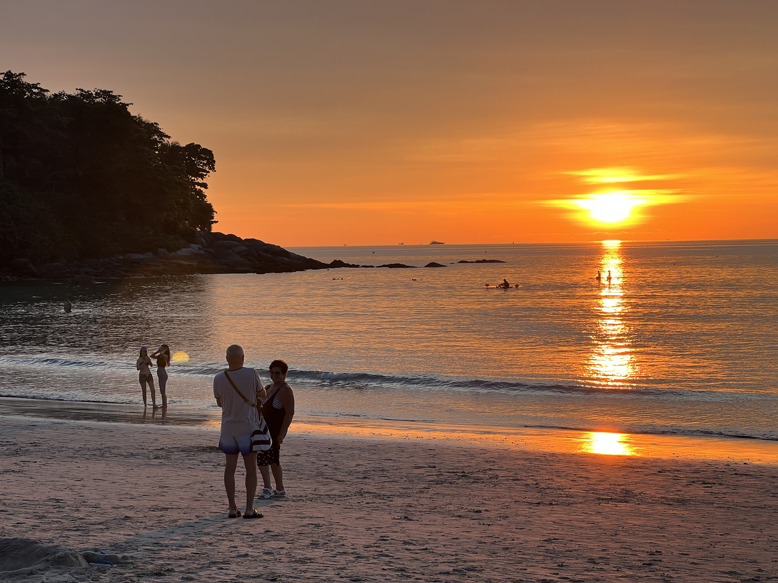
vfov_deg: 19.1
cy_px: 292
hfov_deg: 25.3
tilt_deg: -0.7
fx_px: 1731
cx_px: 389
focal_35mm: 77
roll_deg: +1.0
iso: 32
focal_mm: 9
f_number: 2.8
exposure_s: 1/171
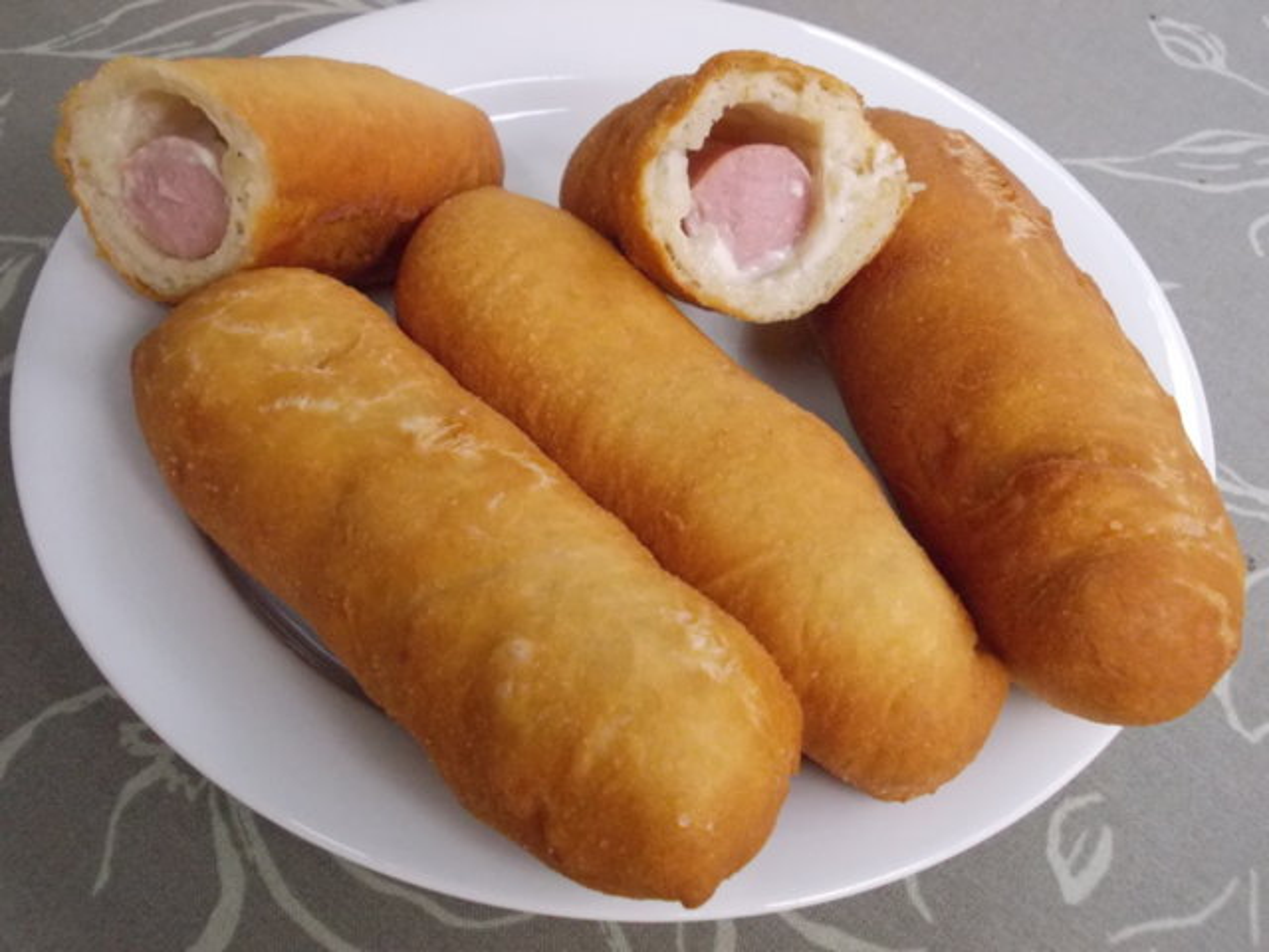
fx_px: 1576
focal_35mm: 43
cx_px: 634
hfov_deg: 43.9
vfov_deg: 33.6
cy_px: 476
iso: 400
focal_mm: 6.1
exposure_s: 1/160
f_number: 3.3
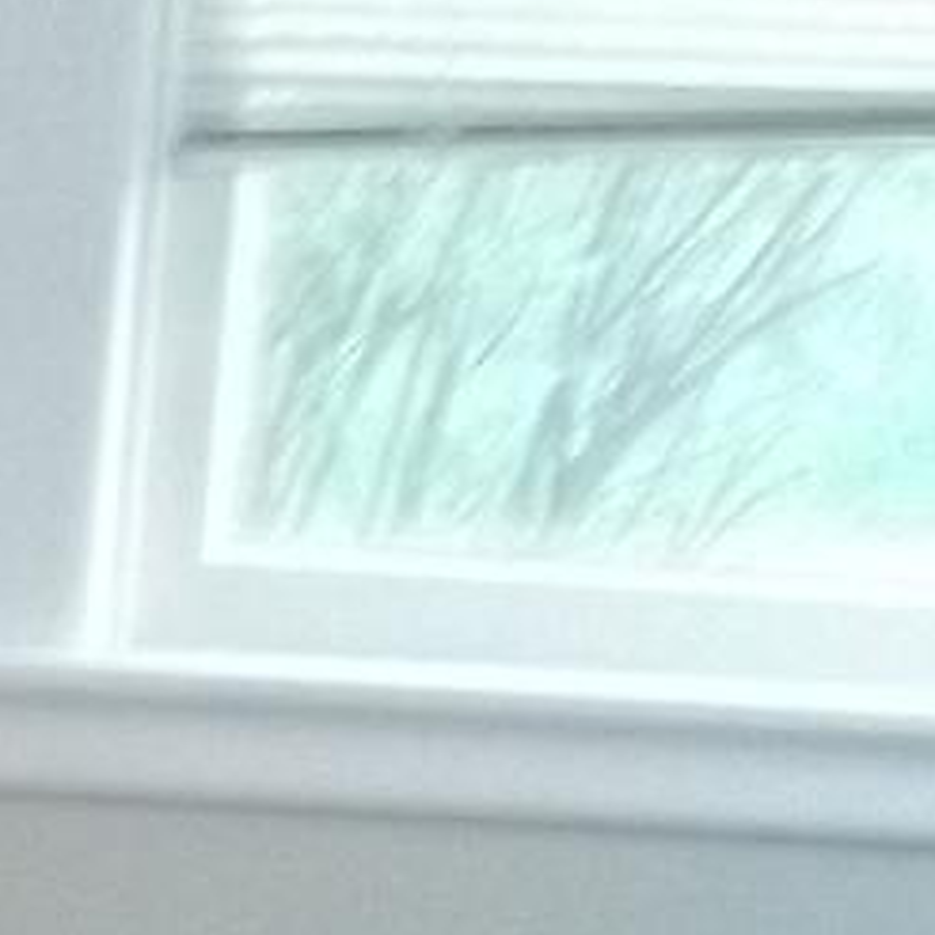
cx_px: -1859
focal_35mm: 243
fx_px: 7426
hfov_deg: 6.6
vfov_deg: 6.9
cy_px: 2068
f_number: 3.3
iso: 320
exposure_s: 1/30
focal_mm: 5.9
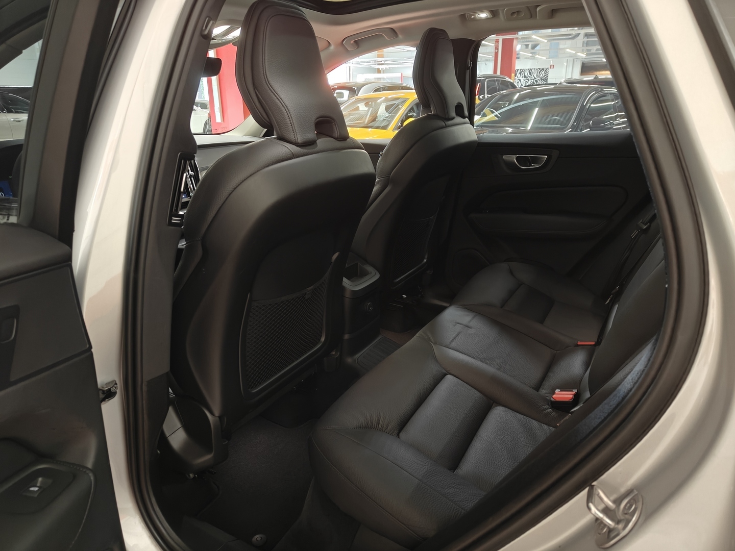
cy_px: 276
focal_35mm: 24
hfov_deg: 71.6
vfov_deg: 56.8
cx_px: 368
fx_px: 510
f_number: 1.8
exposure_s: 1/33
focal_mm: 5.59
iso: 200
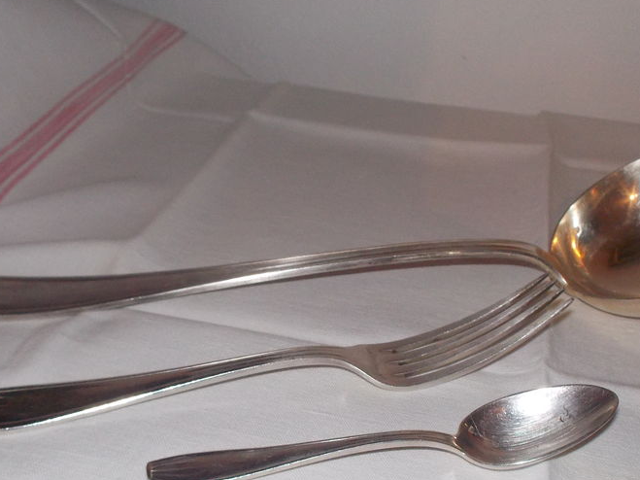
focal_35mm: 44
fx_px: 813
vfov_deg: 32.4
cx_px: 332
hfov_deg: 42.9
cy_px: 342
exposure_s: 1/25
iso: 200
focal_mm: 4.1
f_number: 3.3
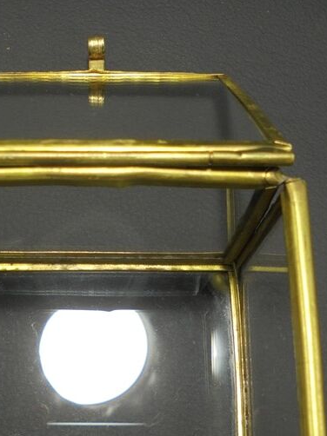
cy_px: 320
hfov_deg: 27.8
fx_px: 656
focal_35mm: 52
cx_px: 103
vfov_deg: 36.1
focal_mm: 5.3
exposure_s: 1/40
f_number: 3.7
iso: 100
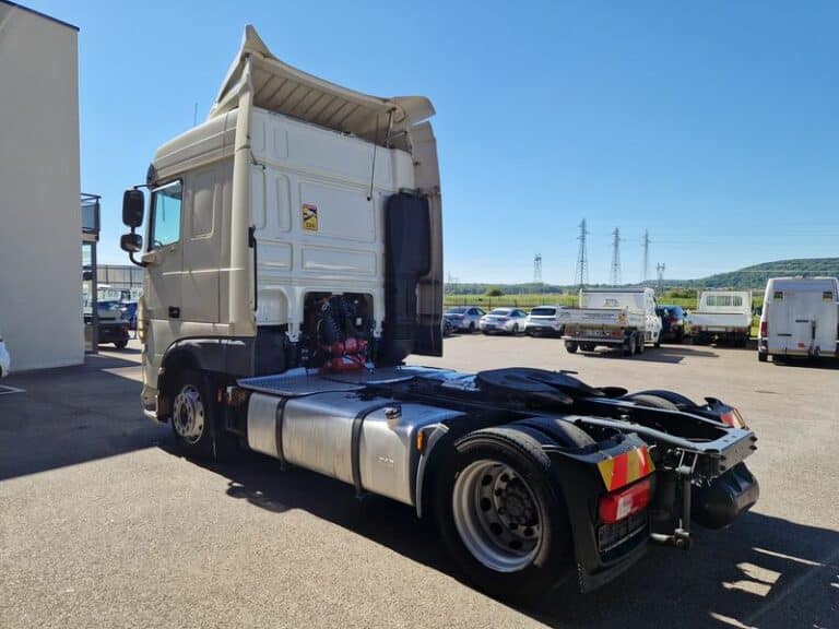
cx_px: 420
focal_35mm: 23
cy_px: 314
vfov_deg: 58.9
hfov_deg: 73.9
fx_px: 557
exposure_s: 1/10526
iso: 50
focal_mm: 5.4
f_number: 1.8
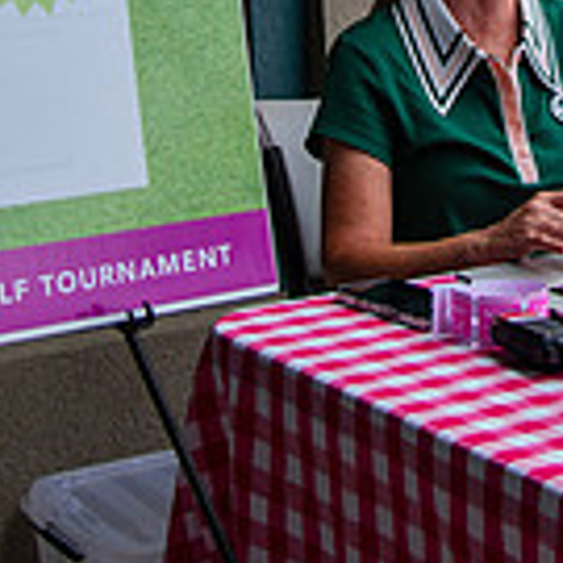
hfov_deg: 14.9
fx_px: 2134
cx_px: 467
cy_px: -223
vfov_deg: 14.3
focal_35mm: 116
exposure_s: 1/2000
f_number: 4
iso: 400
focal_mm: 28
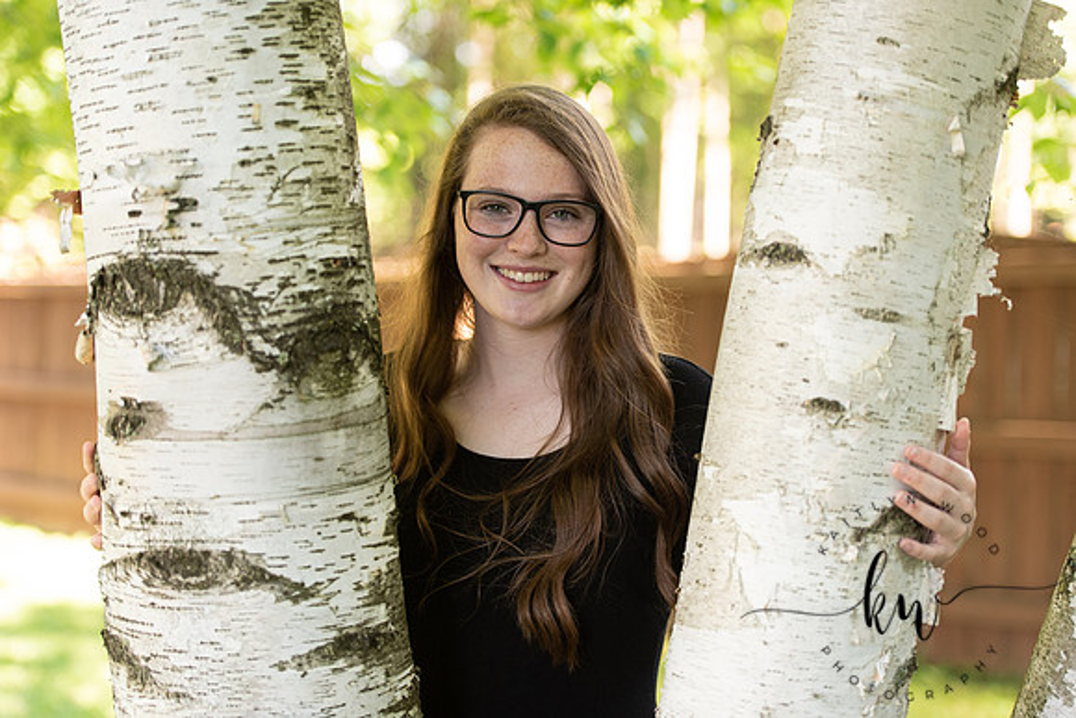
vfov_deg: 17.5
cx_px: 538
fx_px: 2332
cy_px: 359
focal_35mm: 78
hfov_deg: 26.0
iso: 400
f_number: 2.8
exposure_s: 1/200
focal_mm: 78
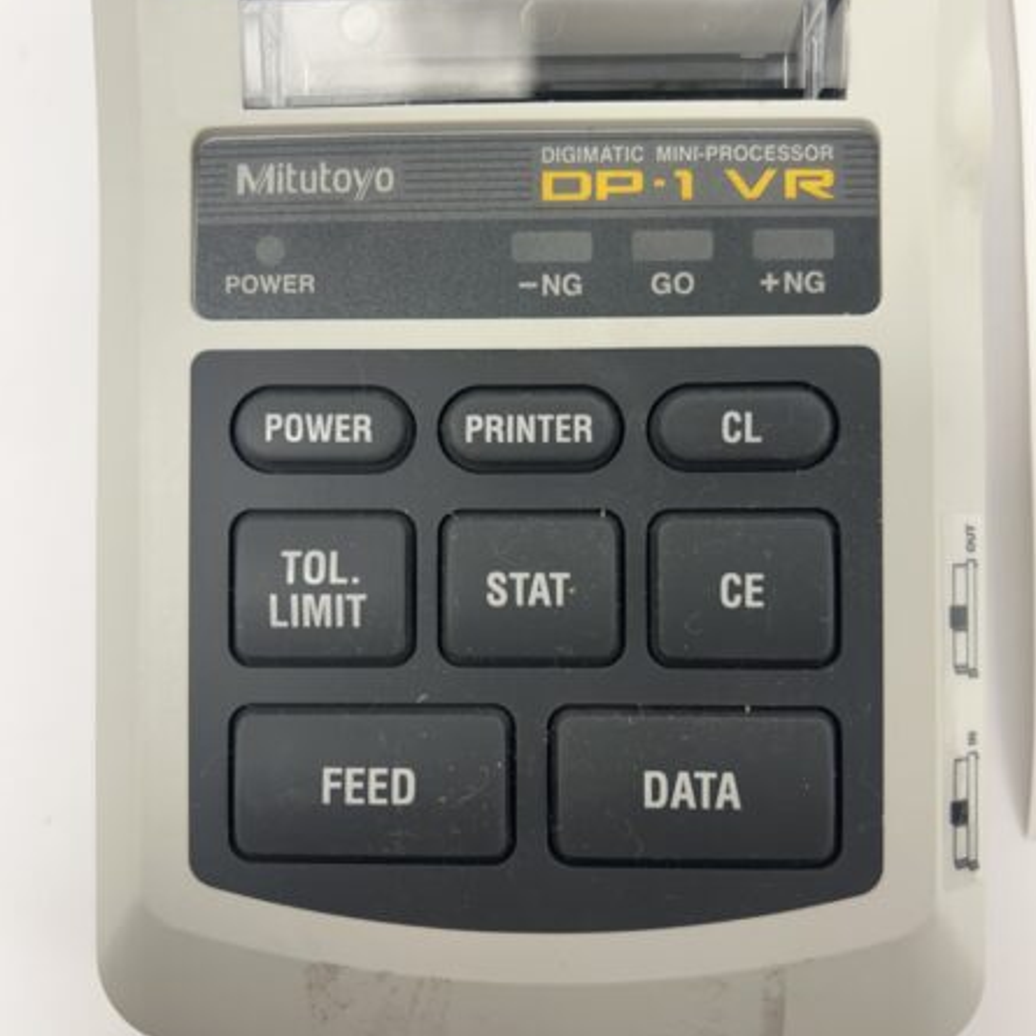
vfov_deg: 52.5
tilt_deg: -83.2
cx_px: 519
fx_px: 1050
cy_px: 526
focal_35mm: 31
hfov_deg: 52.5
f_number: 1.5
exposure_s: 1/120
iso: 80
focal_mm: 5.7
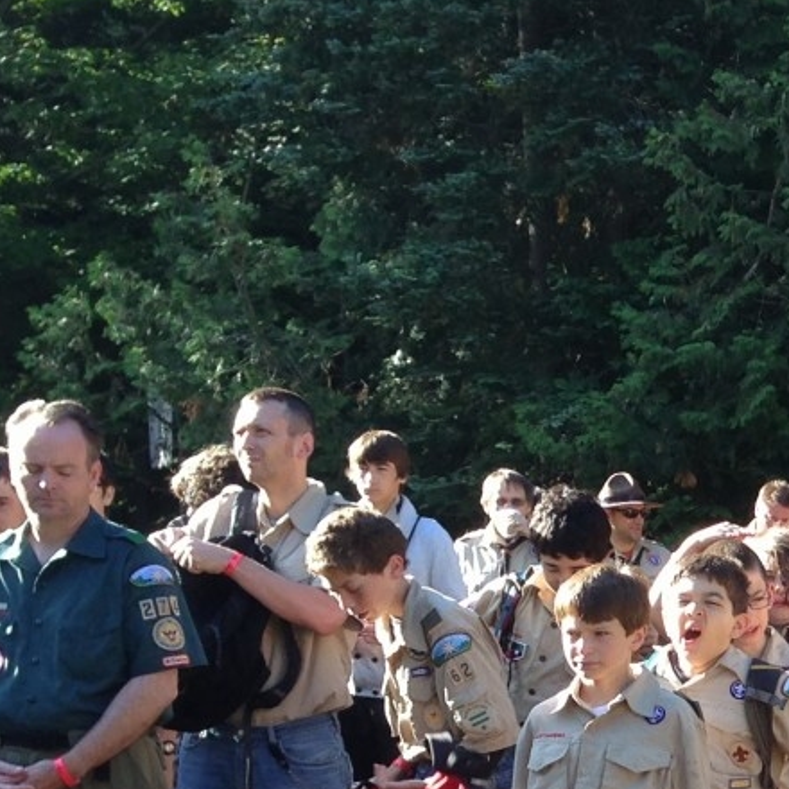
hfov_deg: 15.4
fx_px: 2733
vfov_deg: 16.2
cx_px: 1117
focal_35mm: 106
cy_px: 744
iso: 50
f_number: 2.4
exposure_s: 1/167
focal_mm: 4.13
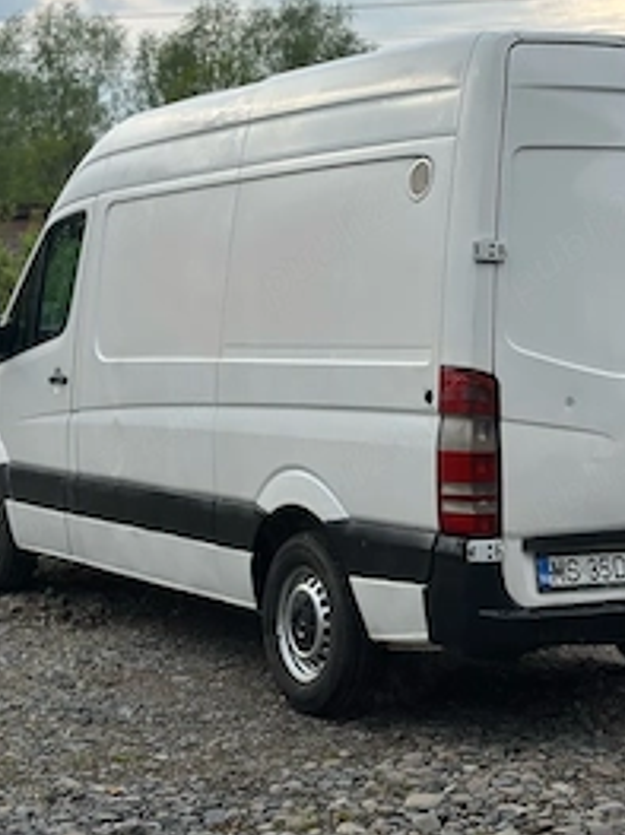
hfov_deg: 20.1
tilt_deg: +0.9
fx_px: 1759
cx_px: 425
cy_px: 260
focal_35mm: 73
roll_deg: -1.2
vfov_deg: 26.5
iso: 80
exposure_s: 1/971
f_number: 1.78
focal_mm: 6.86
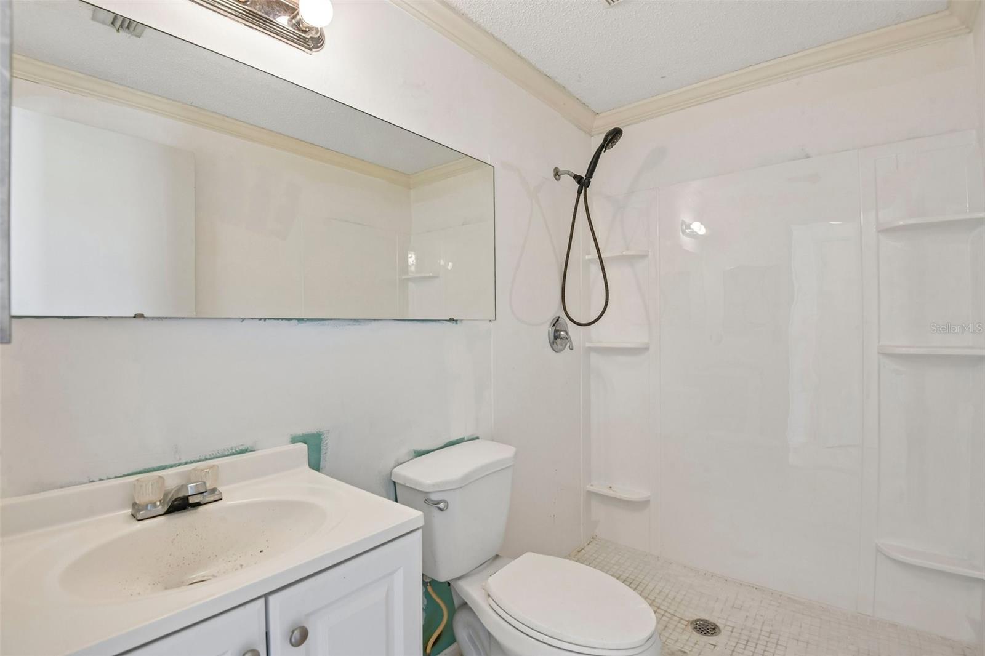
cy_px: 328
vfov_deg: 73.7
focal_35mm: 16
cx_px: 492
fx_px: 438
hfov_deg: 96.7
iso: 400
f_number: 8
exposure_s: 1/10
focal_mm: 16
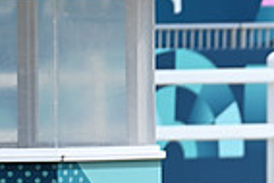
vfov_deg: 0.8
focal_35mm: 1633
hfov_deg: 1.3
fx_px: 12441
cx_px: 531
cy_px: 211
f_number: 4.5
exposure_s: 1/1250
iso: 180
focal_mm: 400
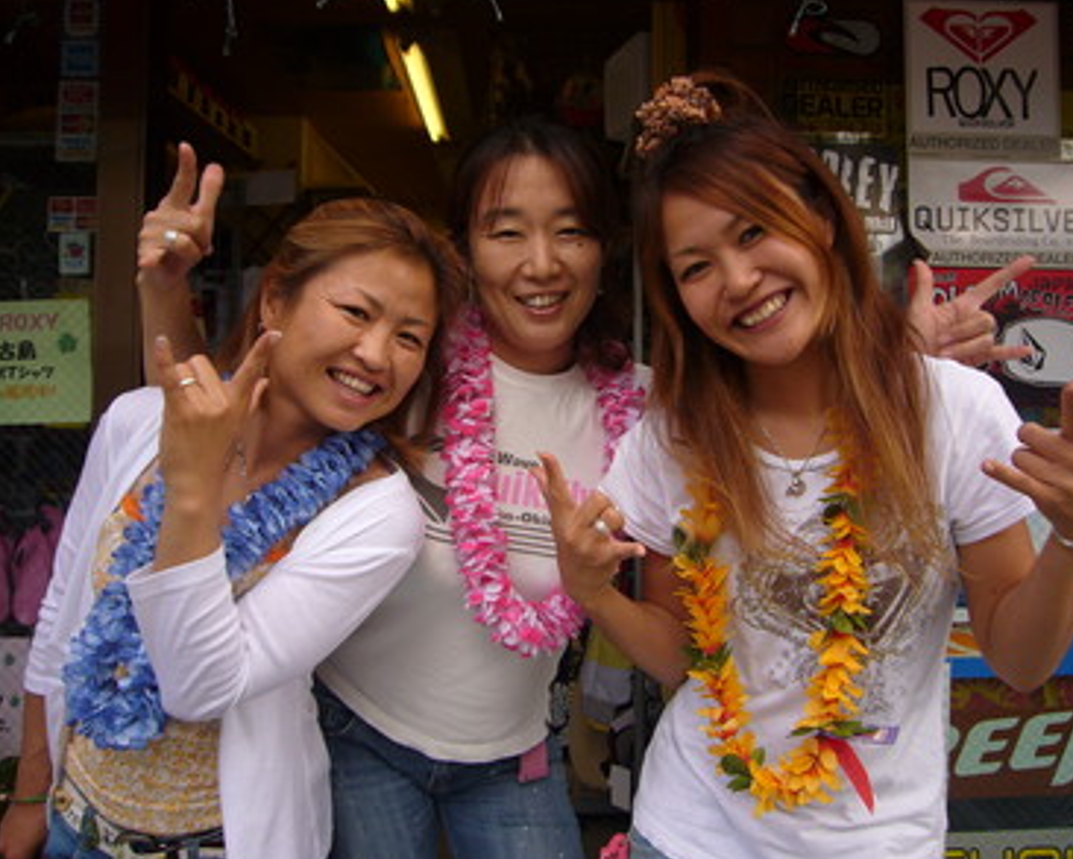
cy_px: 425
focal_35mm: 32
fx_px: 1016
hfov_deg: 55.6
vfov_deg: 45.8
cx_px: 575
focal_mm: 4.9
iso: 80
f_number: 2.9
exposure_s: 1/250
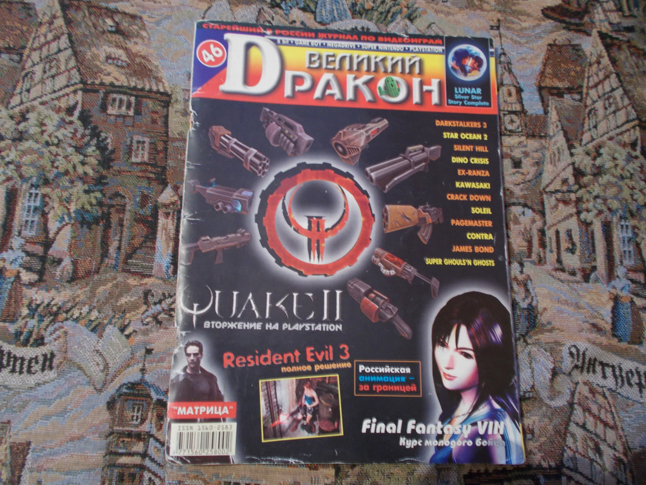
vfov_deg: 46.8
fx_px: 560
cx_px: 323
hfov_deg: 60.0
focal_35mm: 30
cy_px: 242
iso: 200
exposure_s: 1/3
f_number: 3.4
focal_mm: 5.3
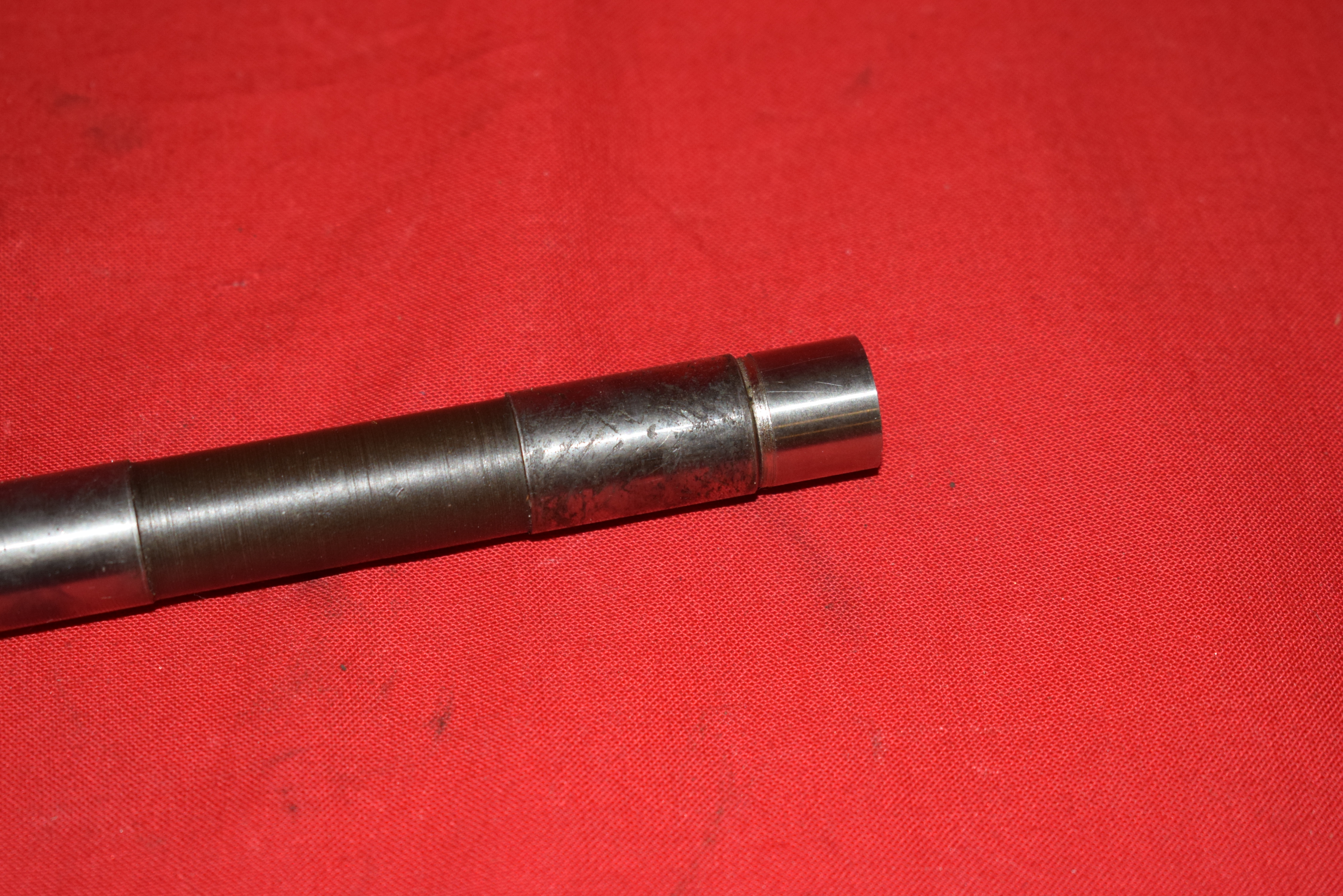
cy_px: 448
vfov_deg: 16.6
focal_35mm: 82
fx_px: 3078
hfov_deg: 24.6
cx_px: 672
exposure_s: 1/160
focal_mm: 55
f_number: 5.6
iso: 640
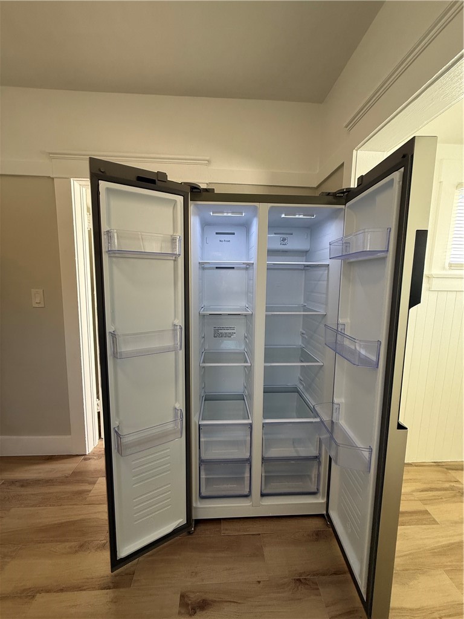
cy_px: 310
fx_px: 250
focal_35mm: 14
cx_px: 232
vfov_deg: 102.1
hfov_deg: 85.7
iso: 100
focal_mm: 2.22
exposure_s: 1/120
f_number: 2.2
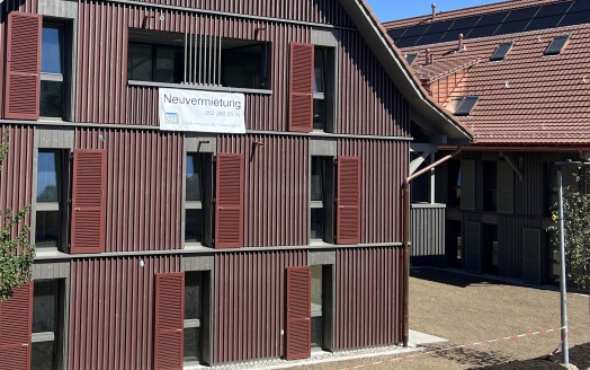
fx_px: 788
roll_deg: -1.8
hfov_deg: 39.6
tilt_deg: +3.0
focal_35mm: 49
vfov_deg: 26.2
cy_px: 114
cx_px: 126
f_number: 1.5
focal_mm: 5.7
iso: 50
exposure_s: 1/2762
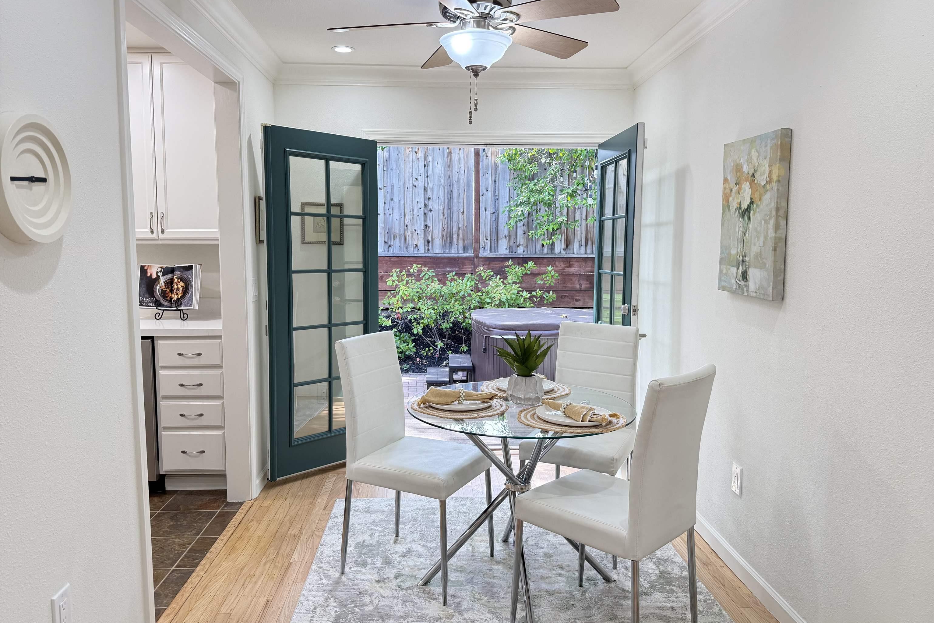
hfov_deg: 71.5
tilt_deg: -5.1
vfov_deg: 51.3
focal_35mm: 25
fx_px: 649
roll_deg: -0.6
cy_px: 304
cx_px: 467
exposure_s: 1/196
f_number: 1.78
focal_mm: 6.76
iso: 200
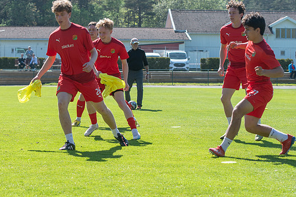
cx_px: 118
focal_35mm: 128
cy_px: 92
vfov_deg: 10.7
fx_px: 1052
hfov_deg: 16.0
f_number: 5
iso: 280
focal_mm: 70
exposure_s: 1/1000
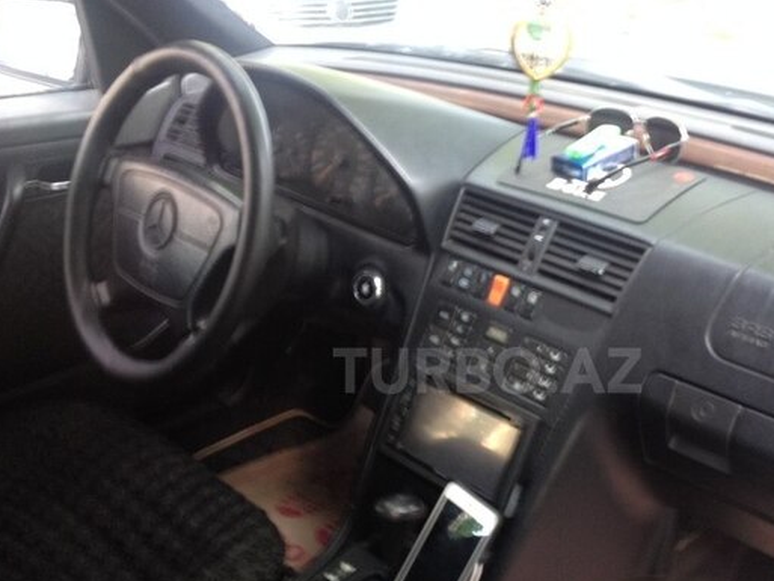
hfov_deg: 41.7
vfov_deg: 32.0
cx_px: 487
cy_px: 370
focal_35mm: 45
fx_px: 1006
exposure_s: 1/20
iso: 100
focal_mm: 4.28
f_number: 2.4
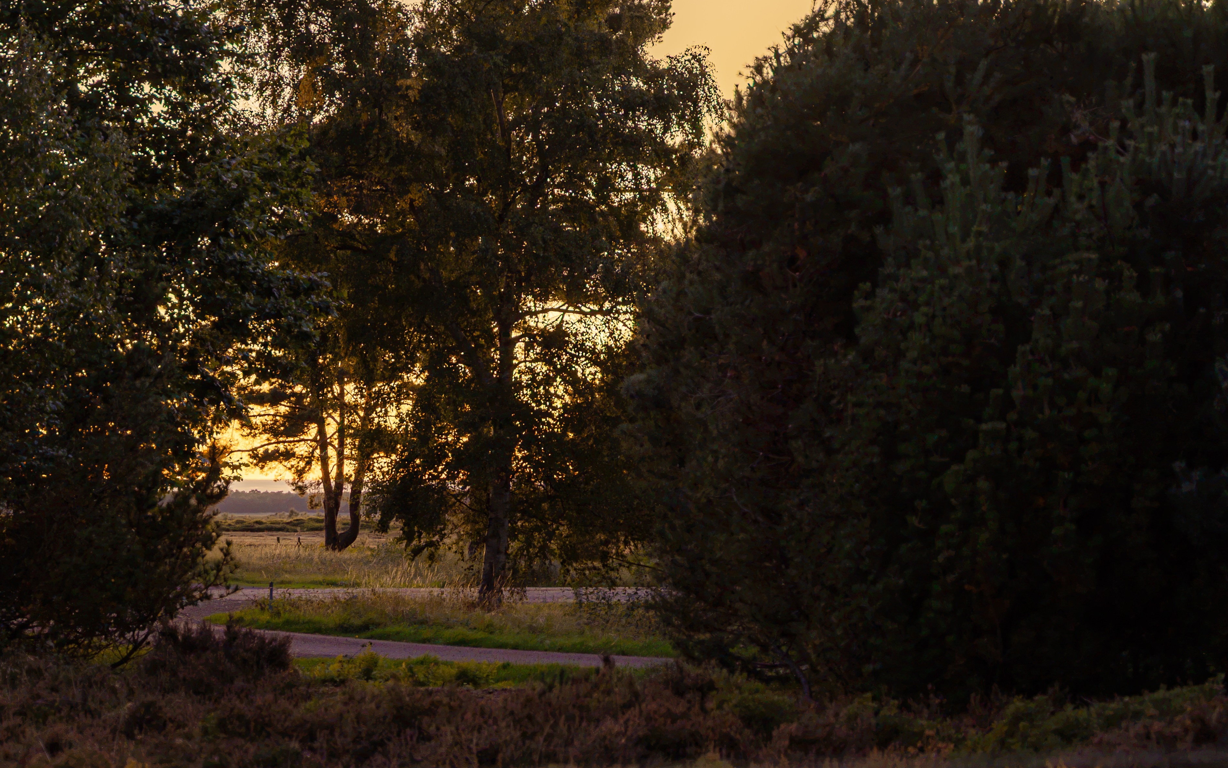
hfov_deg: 15.8
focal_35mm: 132
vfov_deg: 9.9
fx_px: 4417
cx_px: 342
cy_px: 431
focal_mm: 70
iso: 160
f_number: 2.8
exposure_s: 1/25
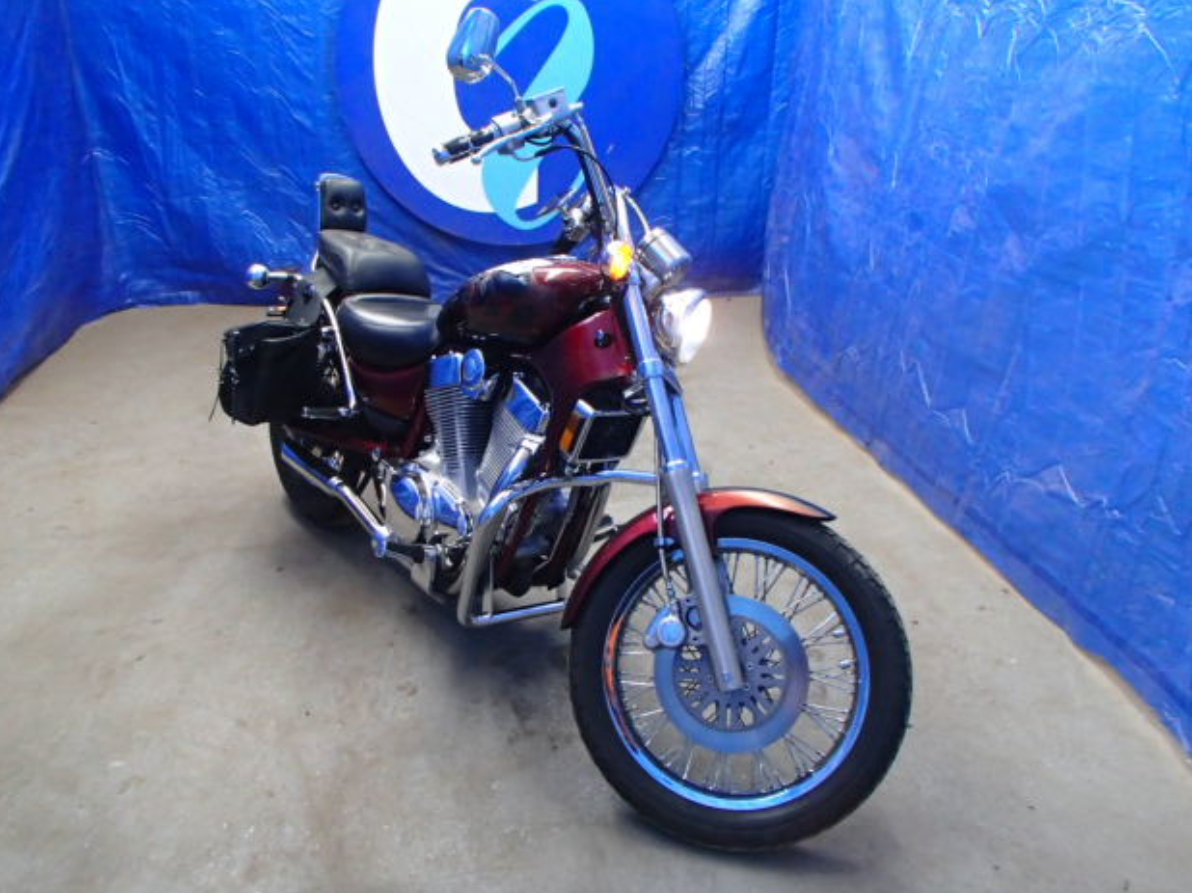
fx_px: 998
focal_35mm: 29
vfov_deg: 48.2
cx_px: 579
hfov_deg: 61.7
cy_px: 440
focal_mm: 5
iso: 800
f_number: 3.9
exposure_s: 1/30
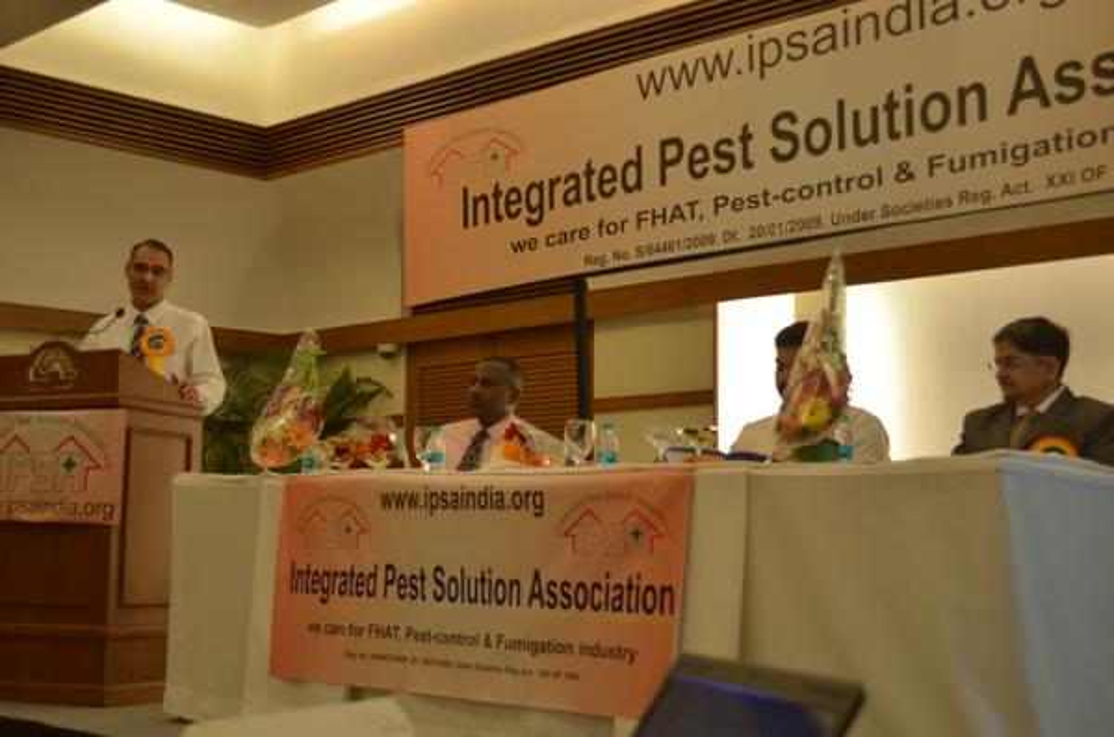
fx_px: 1574
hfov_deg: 39.0
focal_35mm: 51
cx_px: 557
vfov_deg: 26.3
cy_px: 368
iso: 800
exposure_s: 1/80
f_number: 5
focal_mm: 34
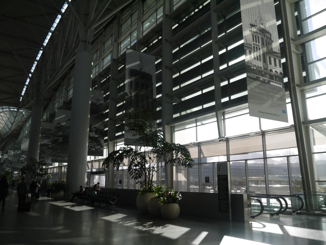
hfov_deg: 63.4
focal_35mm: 28
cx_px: 163
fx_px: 264
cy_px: 122
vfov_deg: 49.7
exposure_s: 1/250
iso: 160
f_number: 5
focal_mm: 14
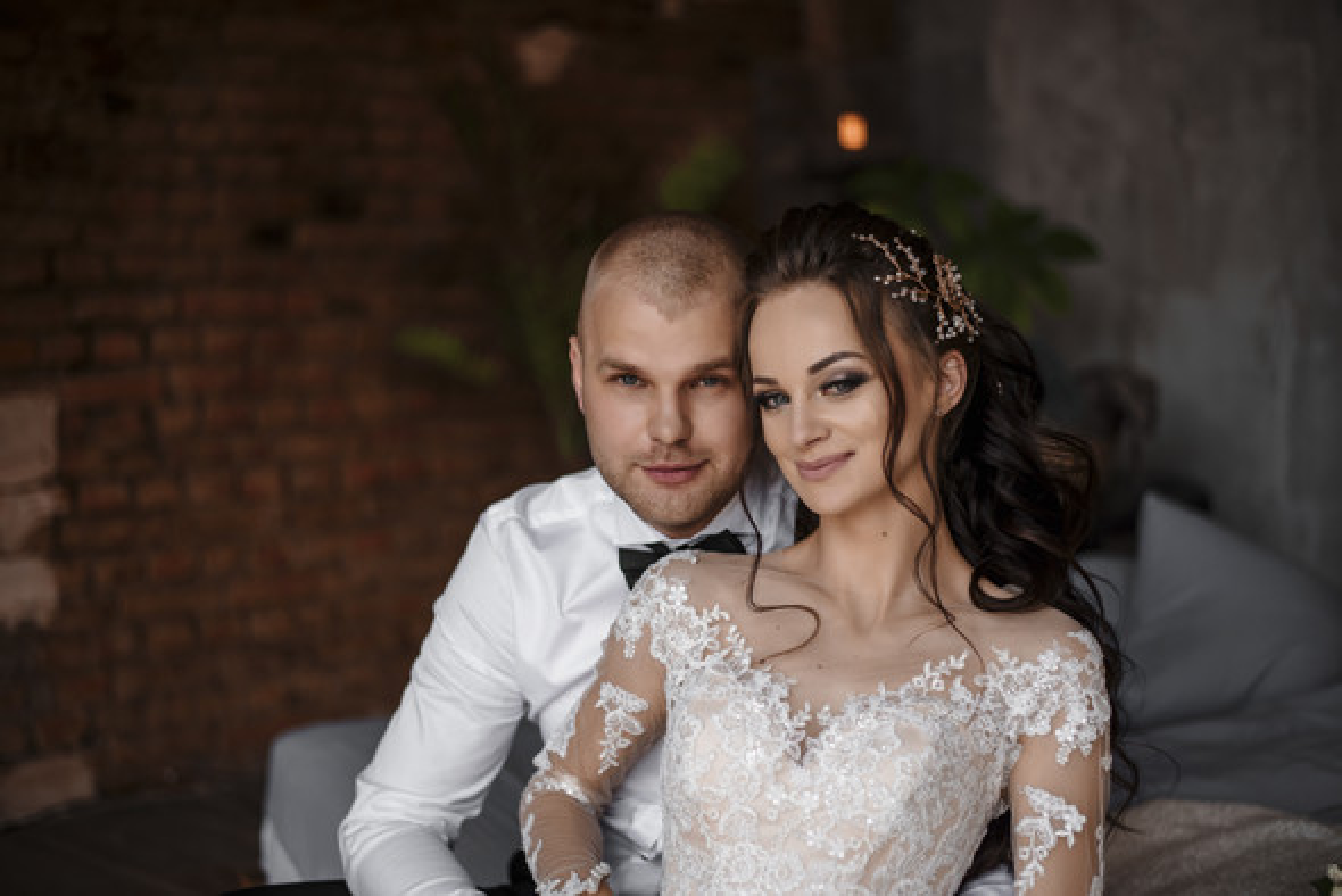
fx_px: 1865
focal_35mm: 50
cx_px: 671
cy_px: 448
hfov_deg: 39.6
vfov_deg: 27.0
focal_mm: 50
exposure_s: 1/1250
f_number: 2.2
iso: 200
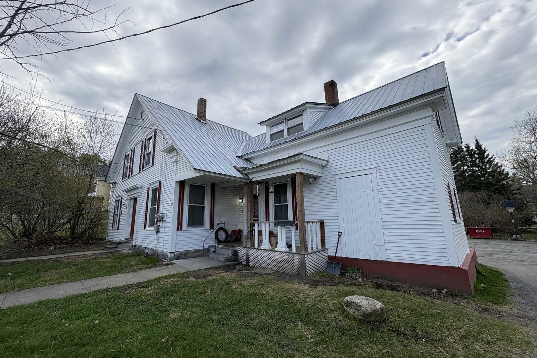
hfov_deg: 100.4
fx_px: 224
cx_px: 262
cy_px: 176
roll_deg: +1.5
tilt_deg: +13.5
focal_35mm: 15
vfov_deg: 77.3
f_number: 2.2
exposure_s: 1/932
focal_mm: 2.22
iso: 50
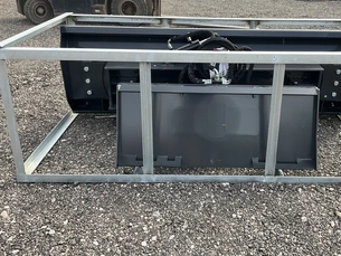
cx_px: 208
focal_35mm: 38
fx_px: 374
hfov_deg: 48.6
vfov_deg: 37.6
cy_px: 106
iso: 25
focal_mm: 3
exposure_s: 1/353
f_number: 1.8
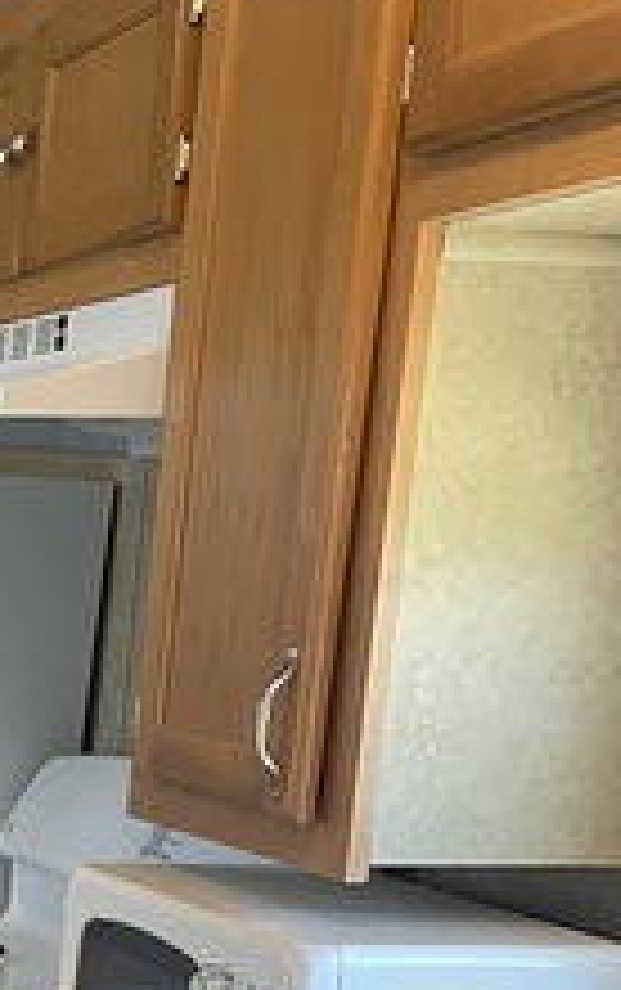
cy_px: 976
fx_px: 2161
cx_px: -387
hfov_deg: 14.9
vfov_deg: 24.7
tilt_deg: -10.3
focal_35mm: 80
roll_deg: -3.0
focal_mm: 4.2
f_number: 1.6
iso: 200
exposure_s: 1/60
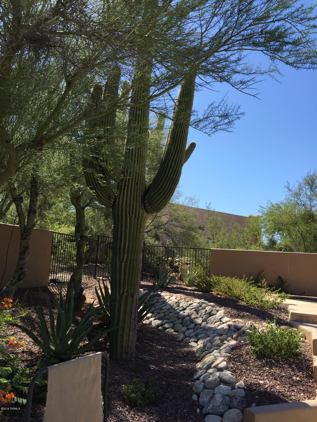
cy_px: 211
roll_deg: -4.4
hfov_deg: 48.2
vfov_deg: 61.7
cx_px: 158
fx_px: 354
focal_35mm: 29
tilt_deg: +10.7
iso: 32
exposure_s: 1/1199
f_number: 2.2
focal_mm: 4.15
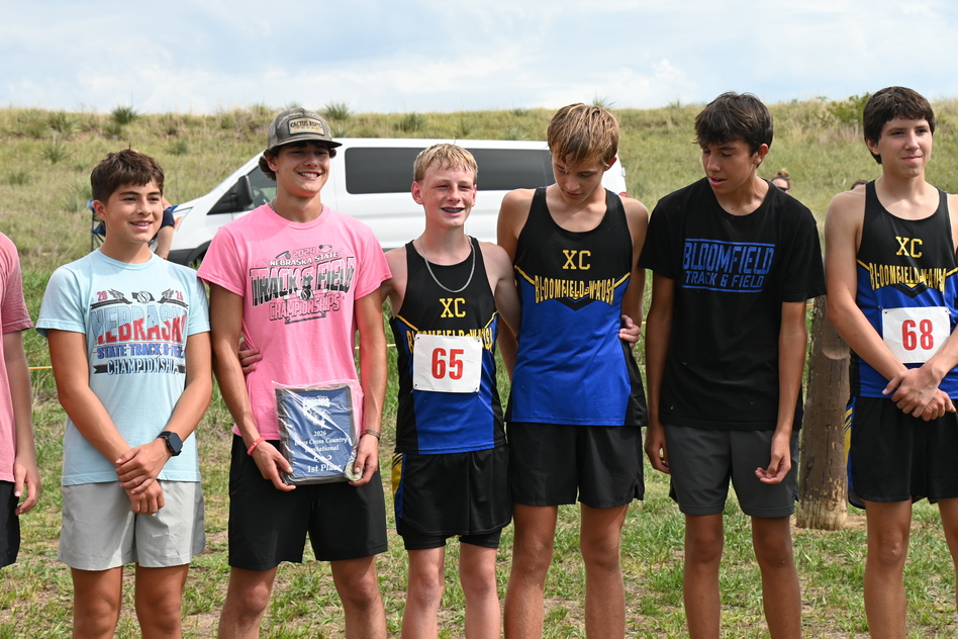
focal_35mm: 81
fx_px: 2155
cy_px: 304
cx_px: 446
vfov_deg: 16.9
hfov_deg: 25.1
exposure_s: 1/320
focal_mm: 50
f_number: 6.3
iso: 100
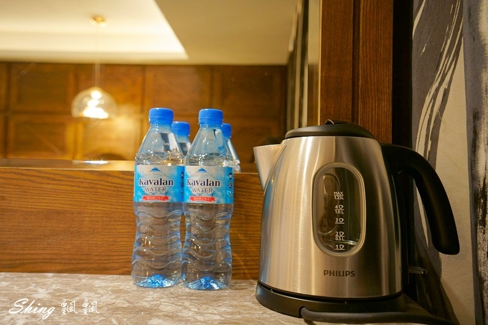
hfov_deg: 61.9
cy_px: 162
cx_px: 244
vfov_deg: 43.6
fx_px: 407
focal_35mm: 30
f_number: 5
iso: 1600
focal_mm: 30
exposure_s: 1/30
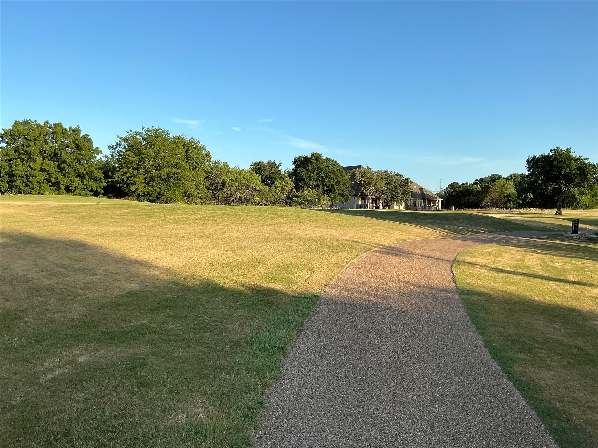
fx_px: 484
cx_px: 299
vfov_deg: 49.7
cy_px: 224
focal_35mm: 28
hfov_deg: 63.4
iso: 25
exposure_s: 1/1098
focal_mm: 3
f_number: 1.8
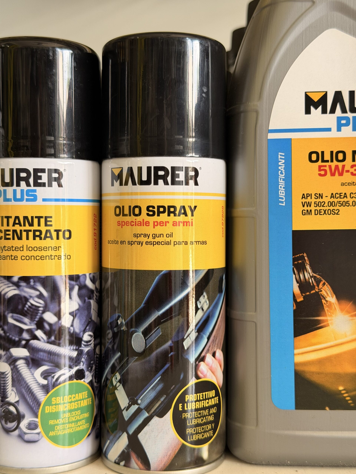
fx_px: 658
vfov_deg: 39.7
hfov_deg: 30.3
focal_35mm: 48
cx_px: 178
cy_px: 237
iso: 100
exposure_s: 1/67
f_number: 1.78
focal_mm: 6.76
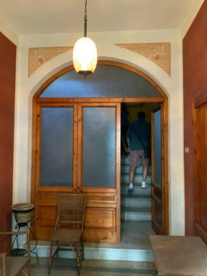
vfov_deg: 61.6
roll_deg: -1.0
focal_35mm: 29
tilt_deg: +3.8
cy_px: 138
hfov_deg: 48.2
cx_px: 104
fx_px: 231
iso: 320
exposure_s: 1/25
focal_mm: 3
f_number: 1.8
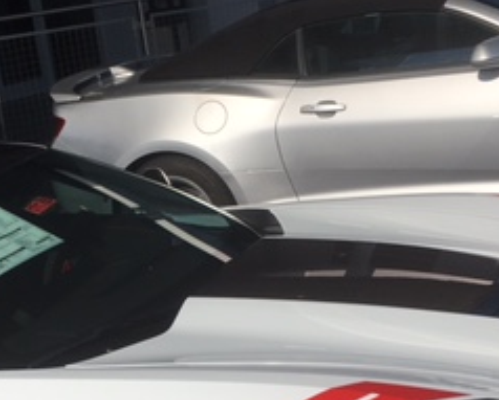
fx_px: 1124
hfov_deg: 24.7
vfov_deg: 19.9
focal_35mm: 76
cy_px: 352
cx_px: 107
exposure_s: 1/4525
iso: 25
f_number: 2.2
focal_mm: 4.15
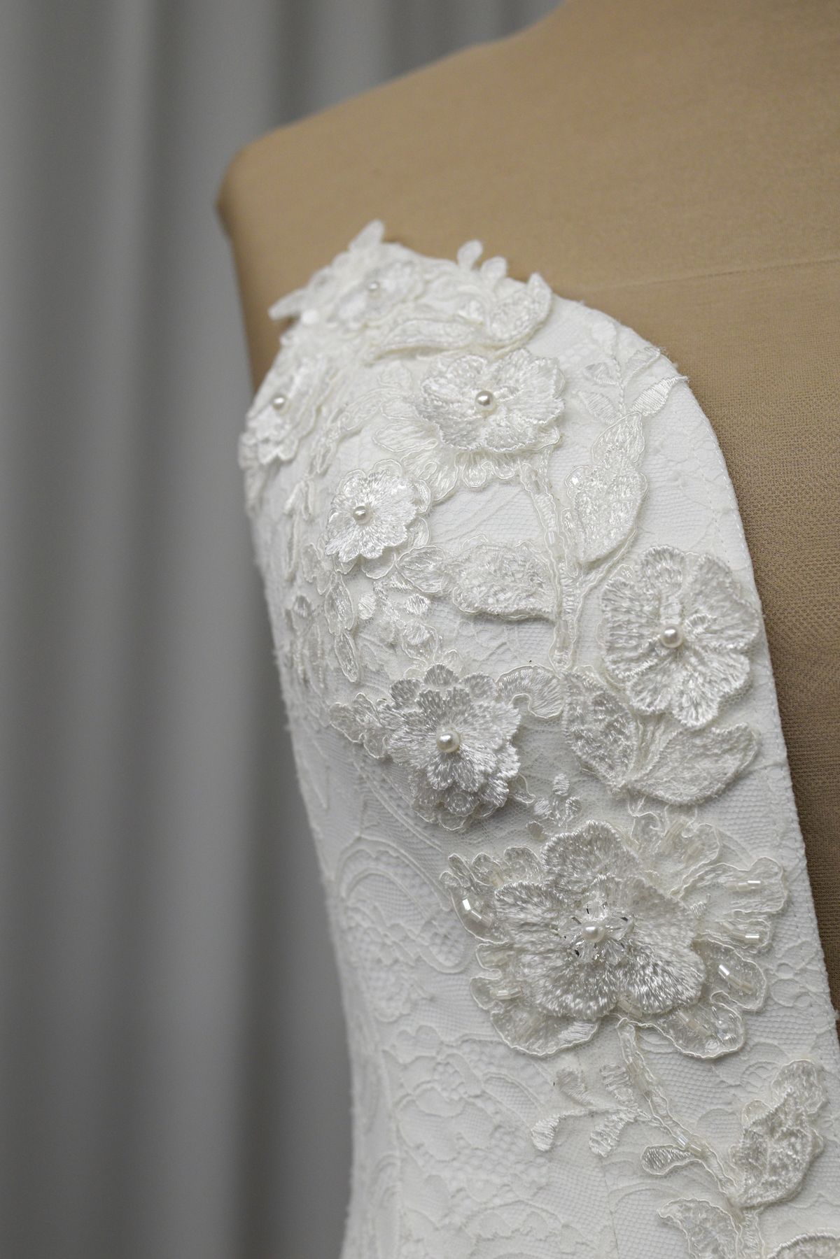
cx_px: 420
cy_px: 630
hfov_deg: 25.8
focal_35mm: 52
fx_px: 1837
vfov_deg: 37.9
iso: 400
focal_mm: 35
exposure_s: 1/80
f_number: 4.5
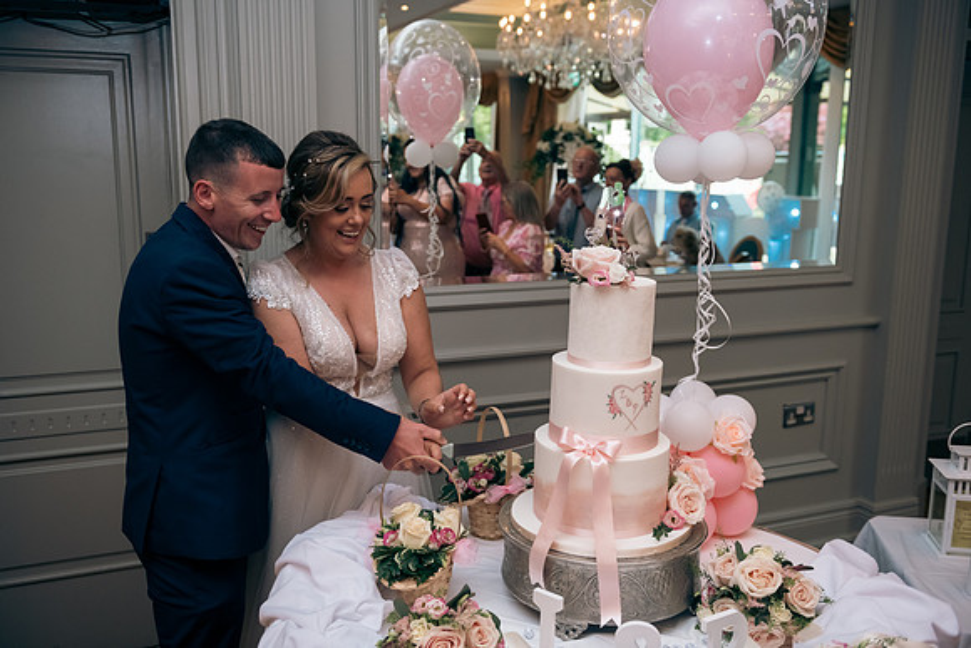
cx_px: 486
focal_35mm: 34
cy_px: 324
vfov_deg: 38.9
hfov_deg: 55.8
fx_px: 917
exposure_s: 1/160
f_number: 3.5
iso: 800
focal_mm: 34
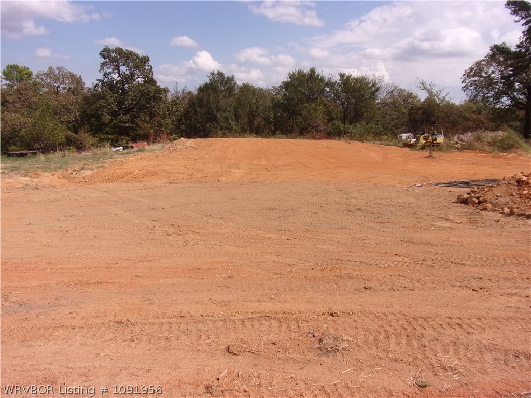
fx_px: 368
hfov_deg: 71.6
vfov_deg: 56.8
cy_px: 199
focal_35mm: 24
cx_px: 266
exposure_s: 1/150
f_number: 10.8
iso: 80
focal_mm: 4.3
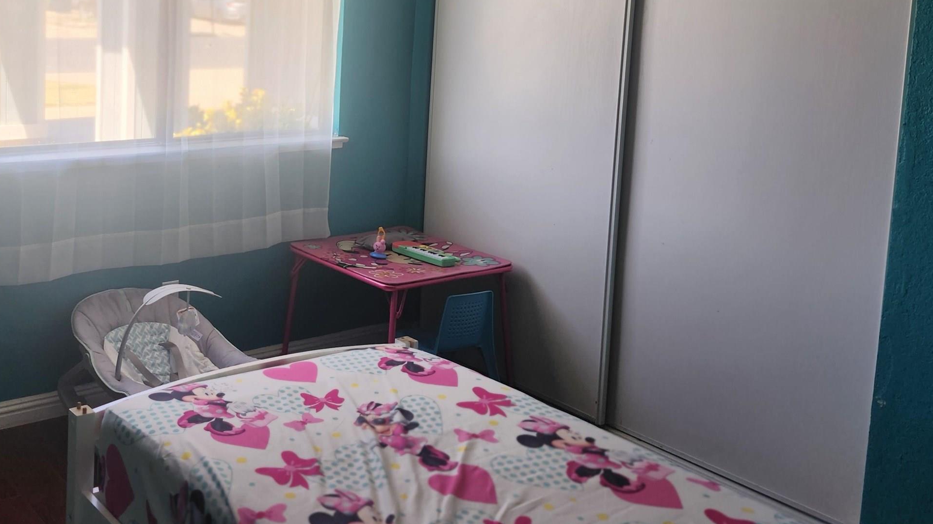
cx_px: 242
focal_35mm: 40
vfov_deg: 29.0
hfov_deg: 48.7
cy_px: 95
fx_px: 990
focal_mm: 5.54
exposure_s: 1/120
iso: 80
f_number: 1.8
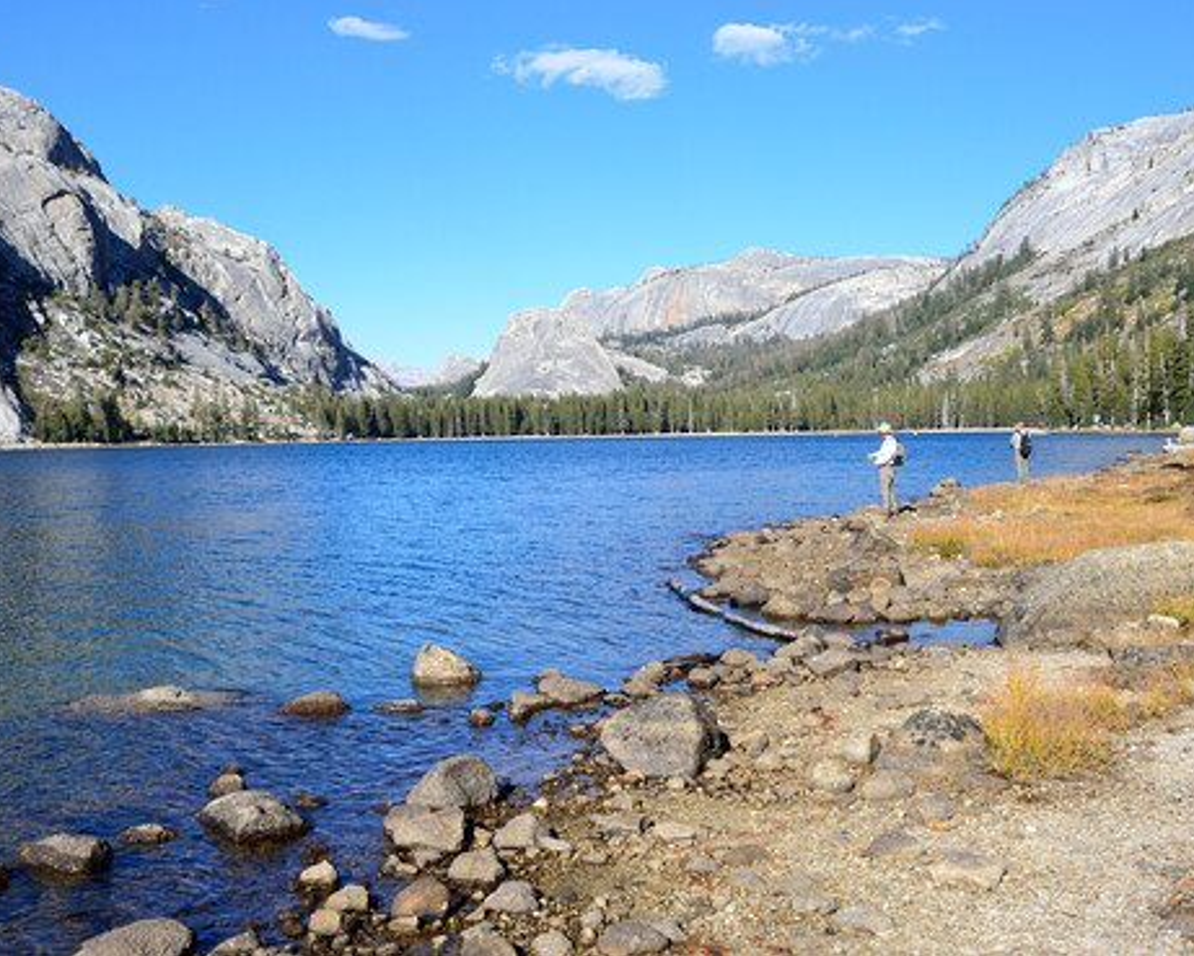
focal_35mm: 41
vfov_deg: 36.5
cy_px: 475
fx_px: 1449
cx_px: 487
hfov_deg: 44.6
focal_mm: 24
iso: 100
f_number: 9
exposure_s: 1/160
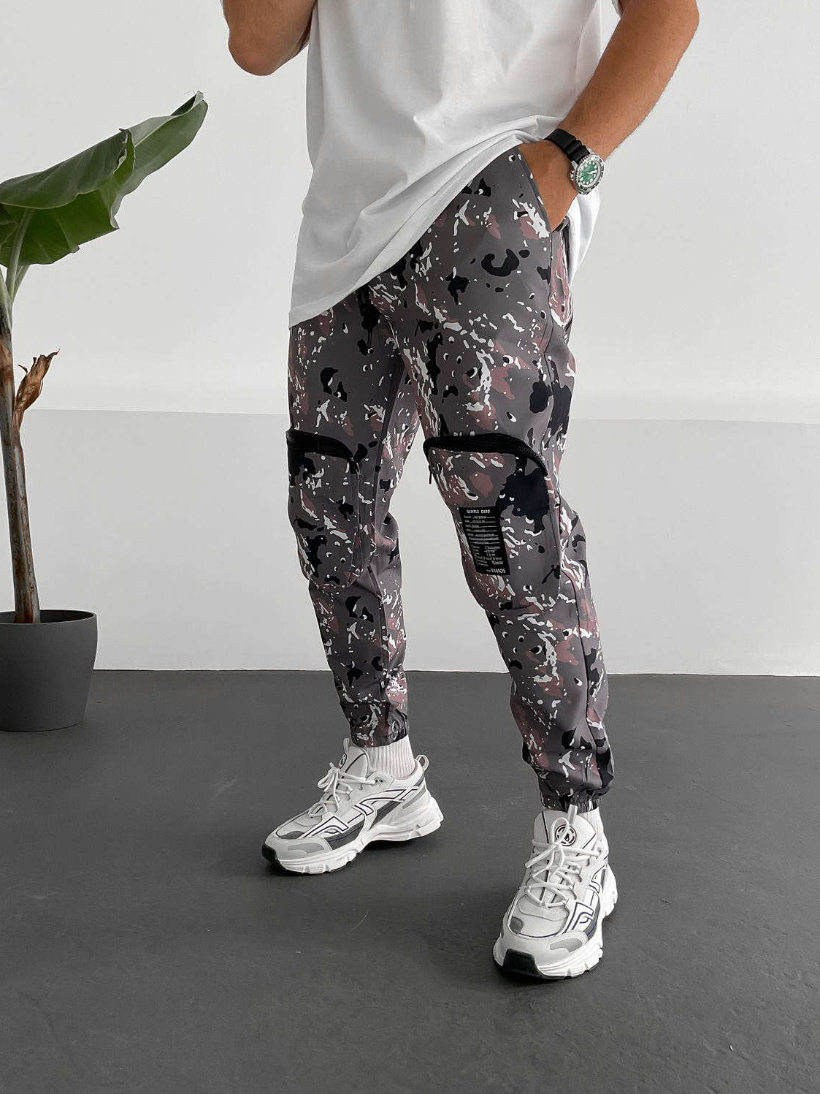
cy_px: 552
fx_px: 979
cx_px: 434
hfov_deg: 45.4
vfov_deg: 58.3
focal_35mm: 31
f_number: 1.8
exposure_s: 1/120
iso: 40
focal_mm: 3
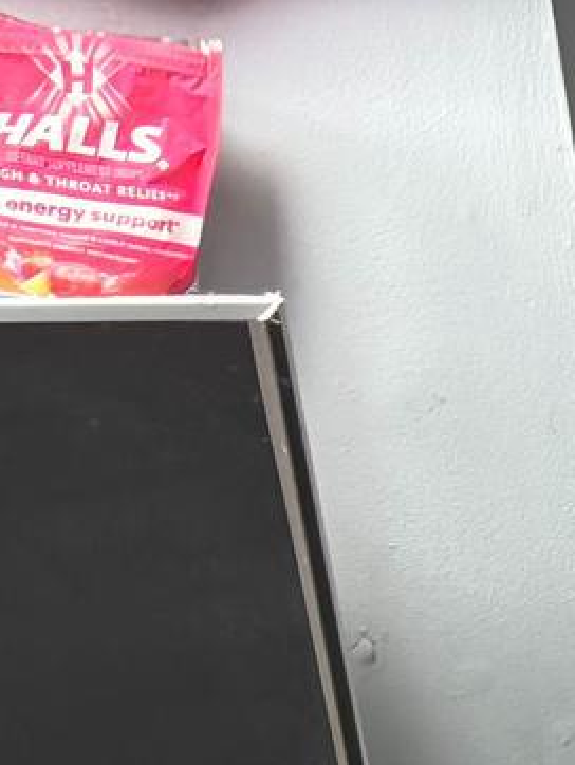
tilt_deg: -22.4
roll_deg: +0.1
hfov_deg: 7.9
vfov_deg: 11.8
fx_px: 3252
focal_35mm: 147
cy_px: 1619
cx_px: 1996
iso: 100
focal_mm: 5.96
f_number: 1.6
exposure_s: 1/60
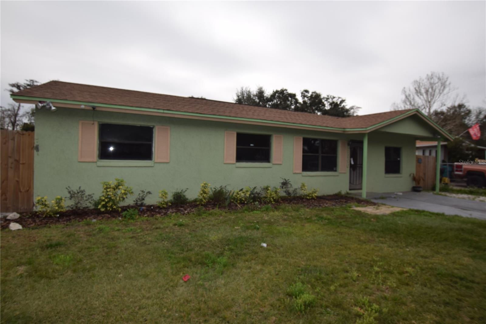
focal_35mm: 20
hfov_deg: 85.4
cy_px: 162
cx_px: 243
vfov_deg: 63.2
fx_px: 263
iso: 100
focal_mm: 13
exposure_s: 1/200
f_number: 9
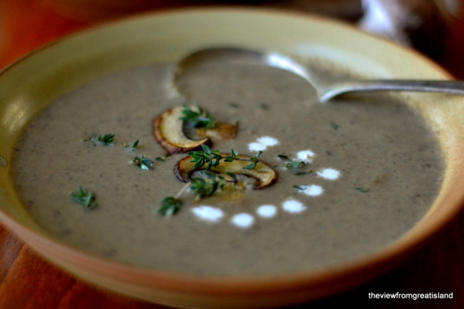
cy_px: 154
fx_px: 966
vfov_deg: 18.2
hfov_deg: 27.0
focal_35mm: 75
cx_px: 232
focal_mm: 50
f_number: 2
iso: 2200
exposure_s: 1/500
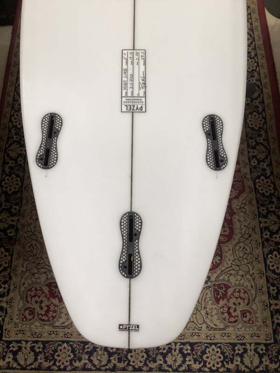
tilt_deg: -68.8
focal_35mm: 31
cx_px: 140
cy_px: 186
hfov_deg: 45.4
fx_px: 334
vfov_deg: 58.4
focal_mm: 3.3
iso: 64
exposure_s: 1/100
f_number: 2.4
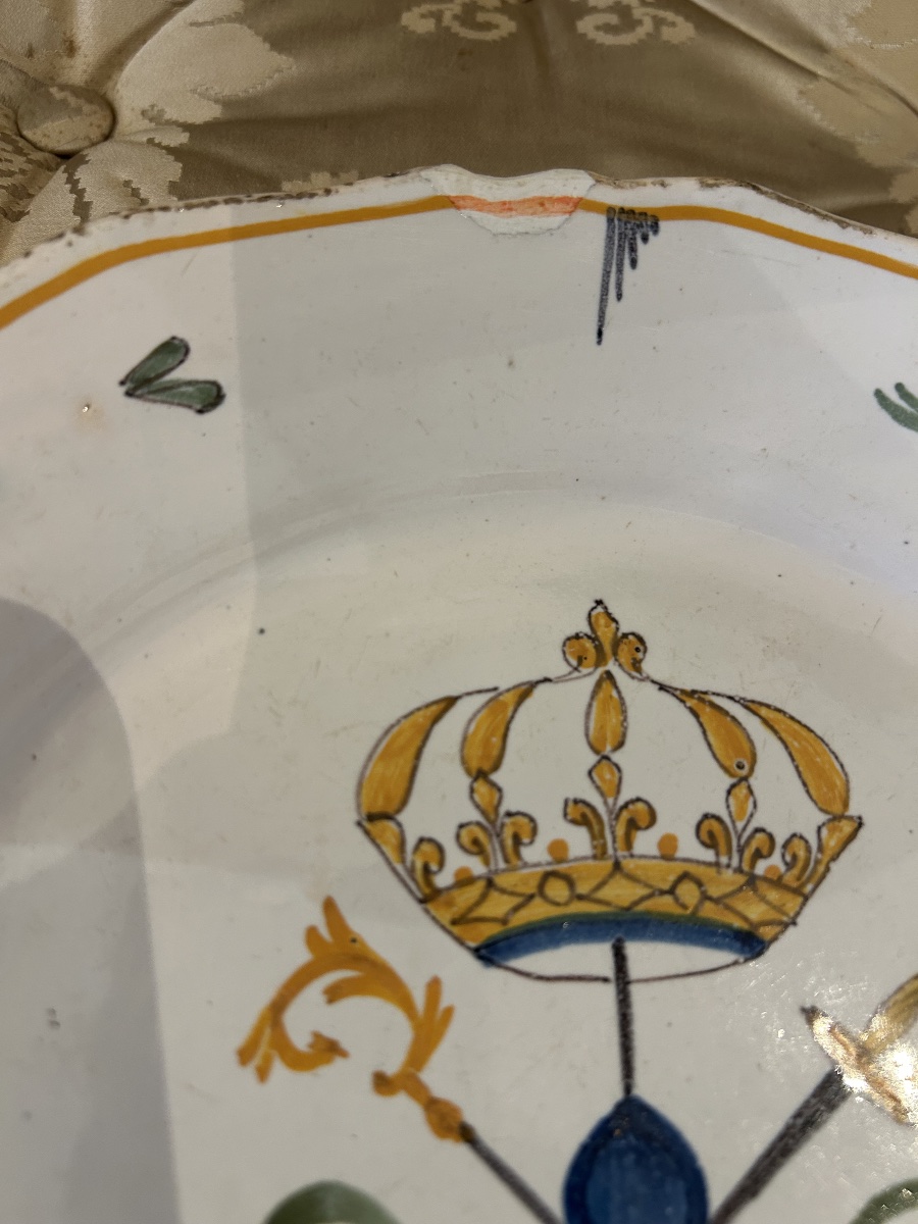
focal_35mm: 26
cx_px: 459
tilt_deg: -66.2
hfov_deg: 53.1
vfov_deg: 67.3
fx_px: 919
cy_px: 612
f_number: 1.5
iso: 200
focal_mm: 5.7
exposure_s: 1/50
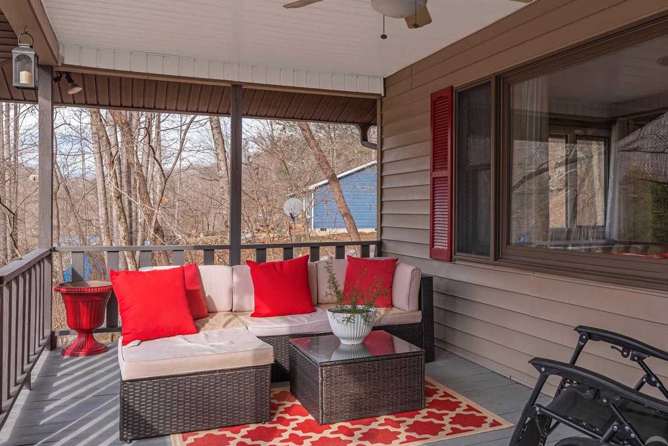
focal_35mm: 32
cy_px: 182
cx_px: 401
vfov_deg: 41.0
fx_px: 594
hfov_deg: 58.2
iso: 320
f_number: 7.1
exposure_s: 1/800
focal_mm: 23
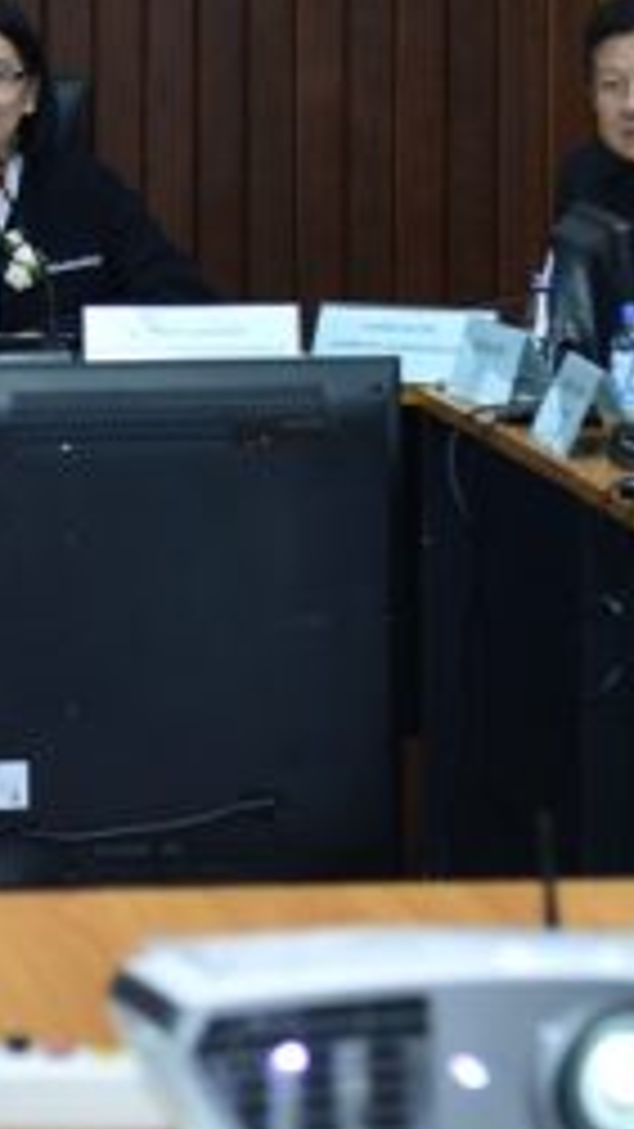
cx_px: 4
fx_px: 5894
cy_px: 268
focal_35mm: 197
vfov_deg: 10.9
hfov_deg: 6.1
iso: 2000
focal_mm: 65
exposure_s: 1/125
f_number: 4
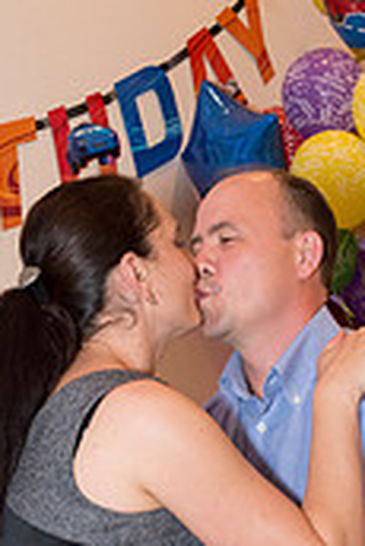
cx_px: 187
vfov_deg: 21.7
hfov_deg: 14.6
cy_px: 283
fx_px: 1427
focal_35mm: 94
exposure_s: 1/200
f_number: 7.1
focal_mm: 36
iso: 4000
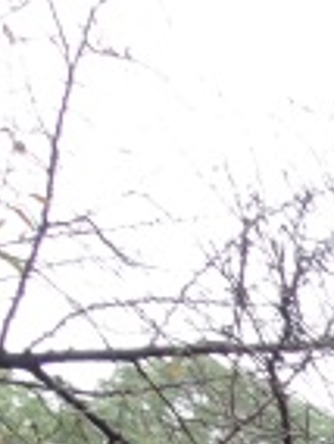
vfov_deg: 10.3
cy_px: 1019
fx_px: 2168
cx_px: 1011
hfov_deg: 7.7
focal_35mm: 169
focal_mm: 4.1
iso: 80
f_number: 3.5
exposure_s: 1/40
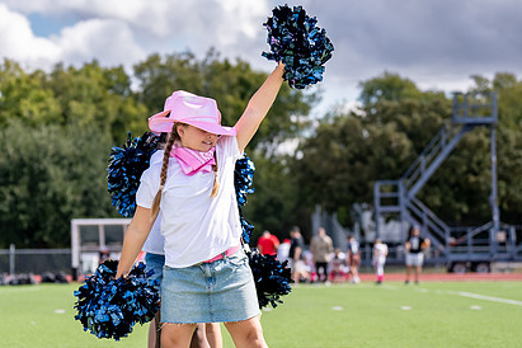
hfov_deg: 16.8
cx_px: 177
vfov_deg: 11.2
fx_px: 1769
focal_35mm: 122
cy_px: 183
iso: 250
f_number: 2.8
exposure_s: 1/4000
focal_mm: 70
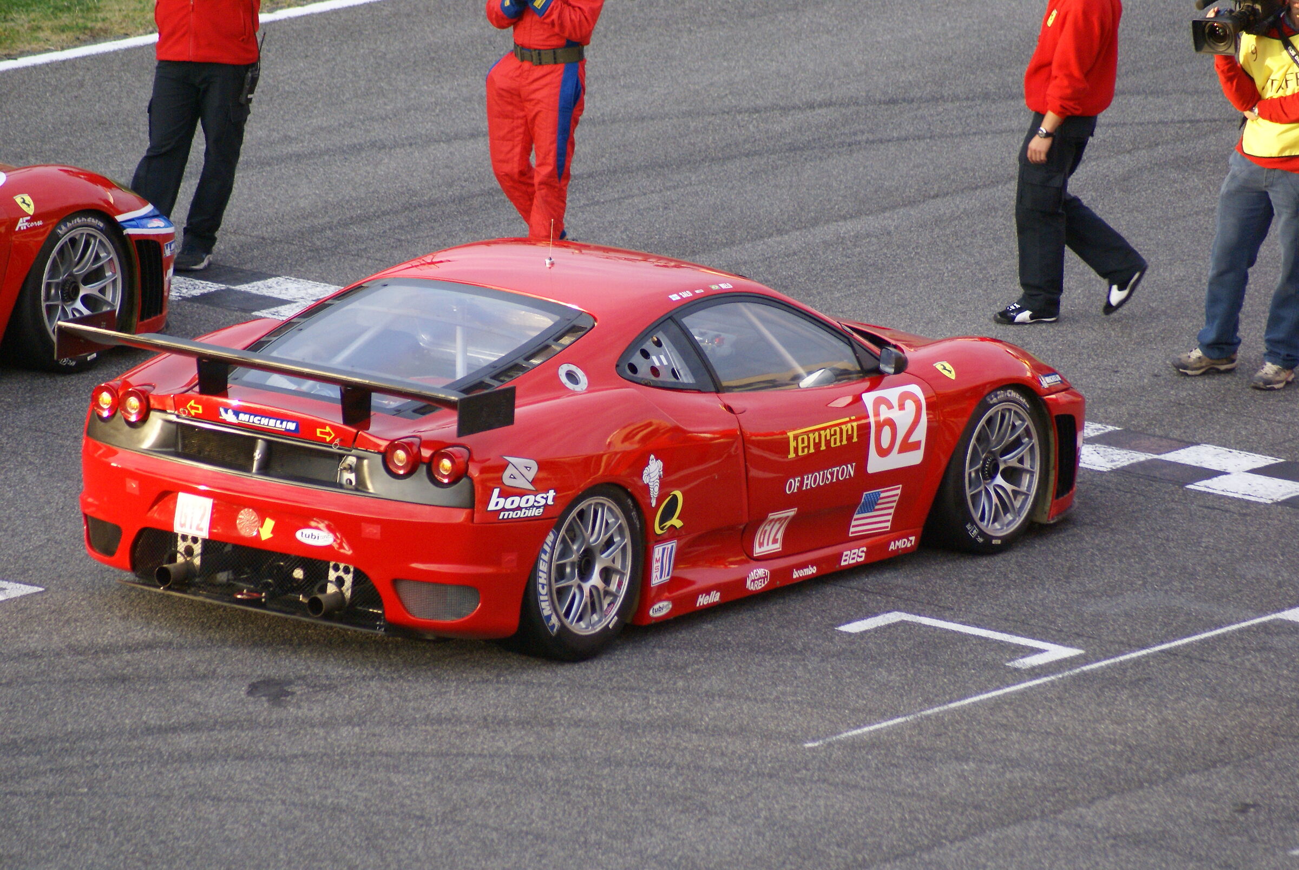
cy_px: 435
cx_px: 650
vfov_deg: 4.0
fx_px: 12465
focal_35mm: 345
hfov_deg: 6.0
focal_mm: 230
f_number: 5.6
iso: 400
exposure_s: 1/250
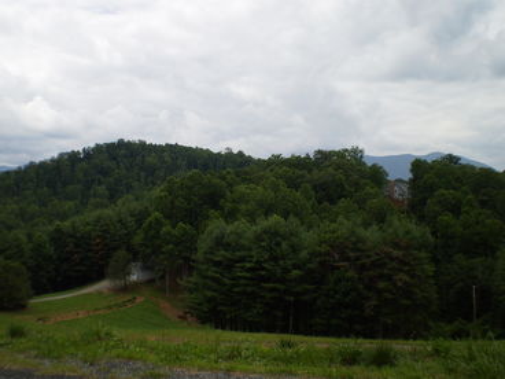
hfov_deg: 51.4
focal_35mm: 36
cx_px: 252
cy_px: 190
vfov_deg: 39.7
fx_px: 525
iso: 64
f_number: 4.6
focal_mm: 6.3
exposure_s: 1/800
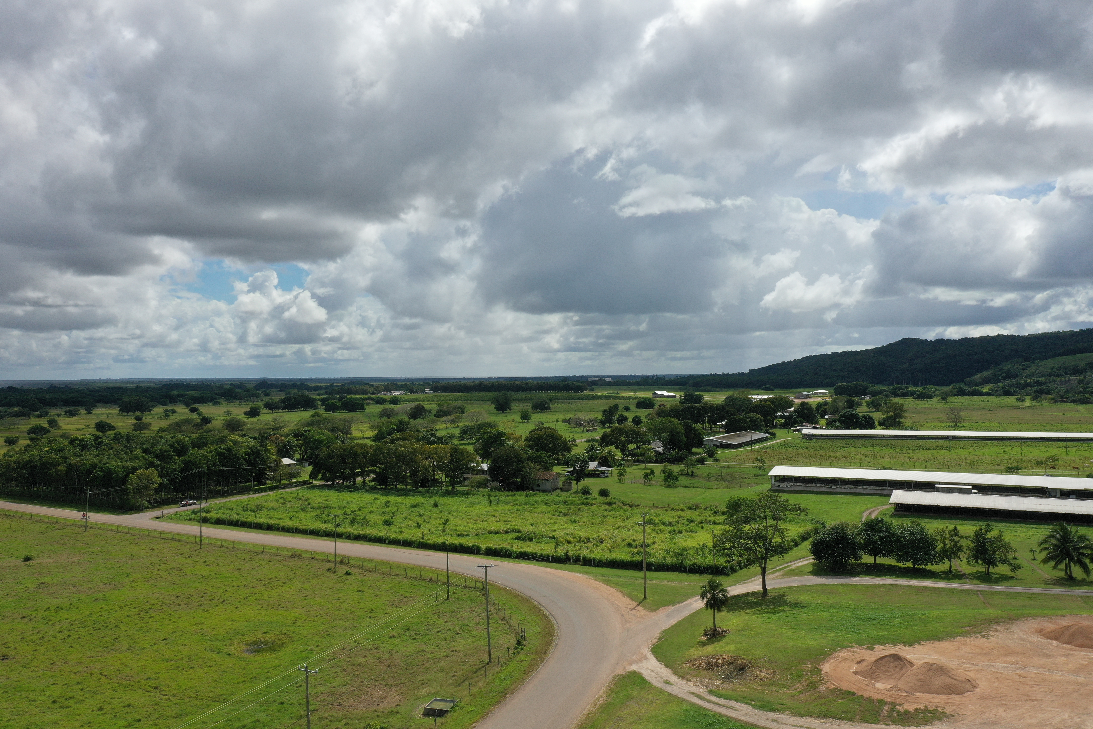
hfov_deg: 65.5
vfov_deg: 46.4
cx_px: 546
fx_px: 850
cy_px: 364
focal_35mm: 28
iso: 100
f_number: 6.3
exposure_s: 1/800
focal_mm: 10.26
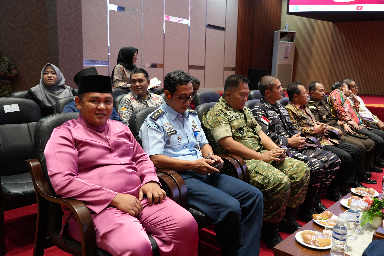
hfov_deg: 60.3
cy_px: 128
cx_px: 192
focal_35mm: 31
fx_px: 331
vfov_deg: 42.3
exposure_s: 1/160
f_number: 4
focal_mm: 31
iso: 2500
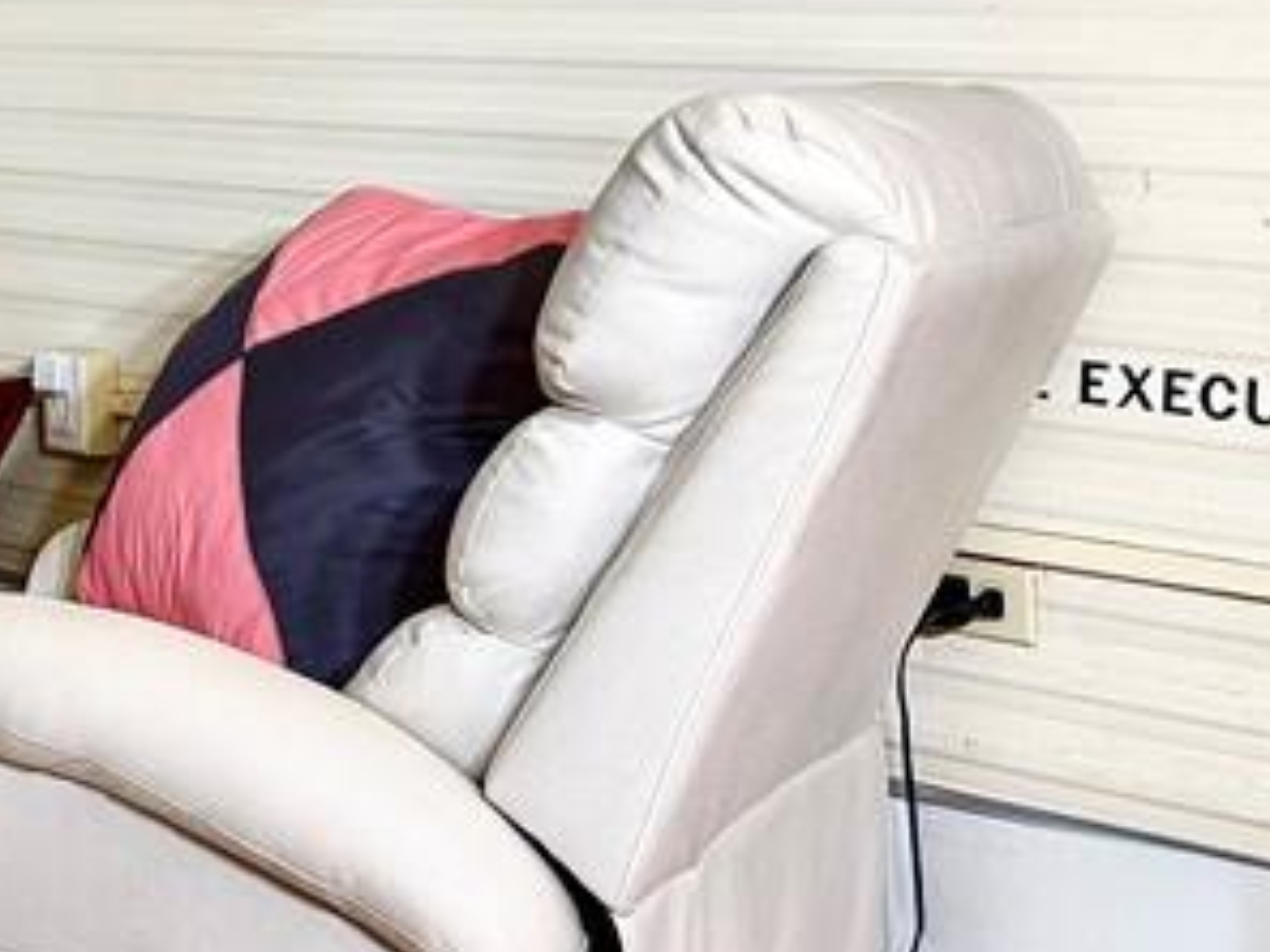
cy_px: 4
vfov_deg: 17.4
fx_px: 3045
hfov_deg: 21.4
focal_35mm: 83
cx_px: -360
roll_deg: -0.1
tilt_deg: -1.7
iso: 80
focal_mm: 6.76
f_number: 1.78
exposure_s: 1/120
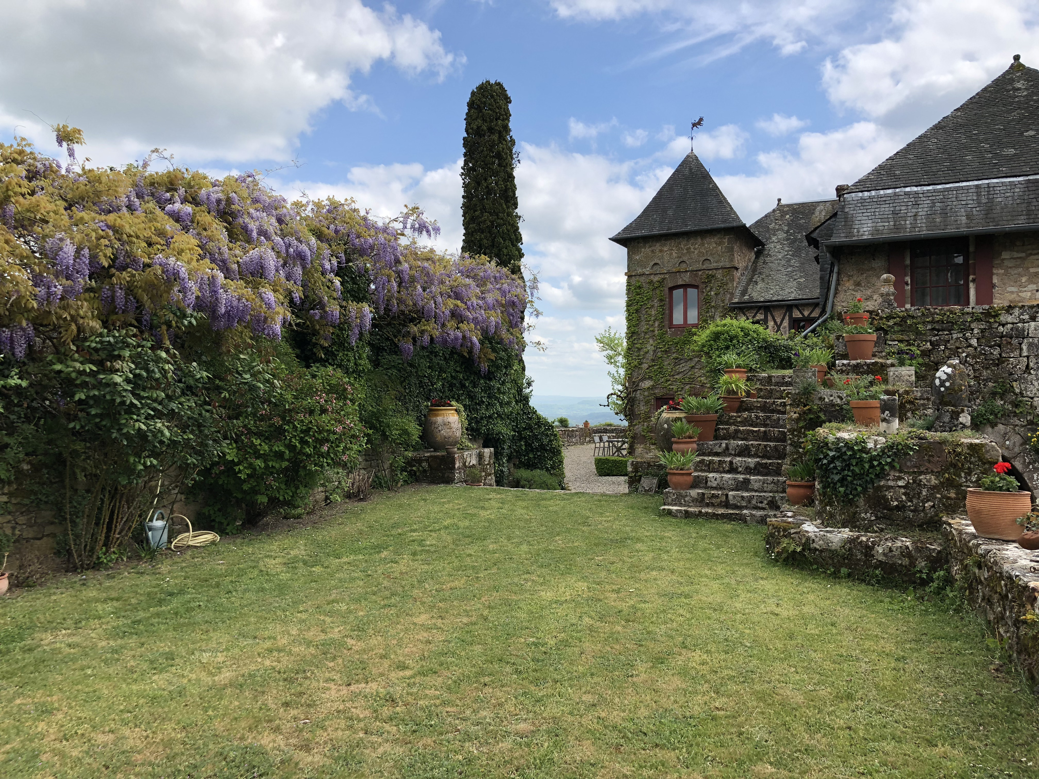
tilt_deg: +1.9
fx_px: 840
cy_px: 390
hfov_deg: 63.4
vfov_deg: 49.7
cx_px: 520
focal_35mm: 28
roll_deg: +1.2
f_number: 1.8
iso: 20
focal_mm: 4
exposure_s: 1/1372
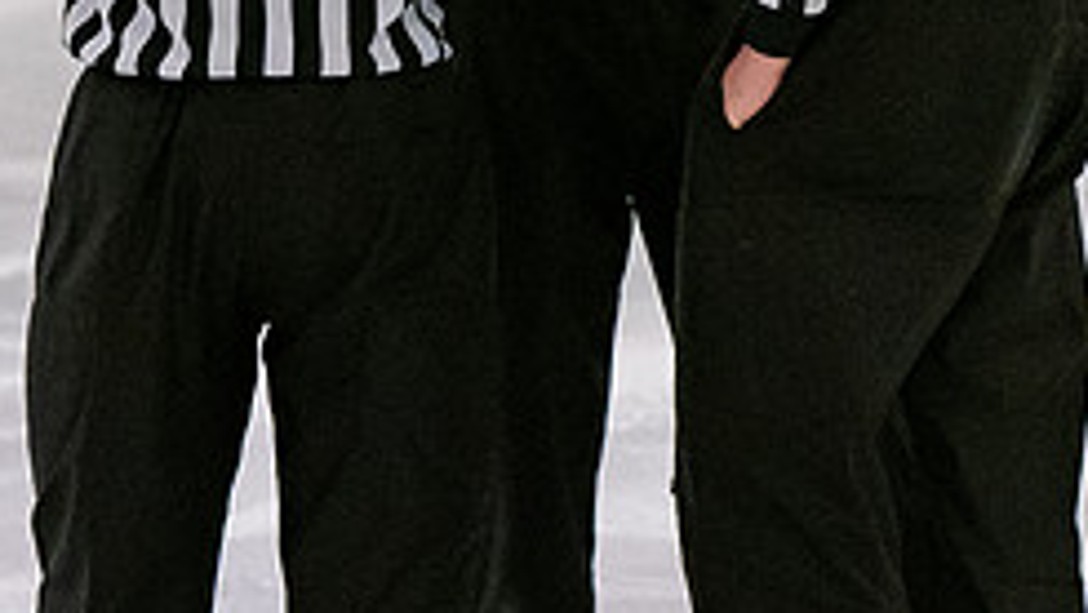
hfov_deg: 3.5
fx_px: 17979
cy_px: -441
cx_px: 594
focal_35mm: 623
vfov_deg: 1.9
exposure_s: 1/800
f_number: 3.5
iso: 3200
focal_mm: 125
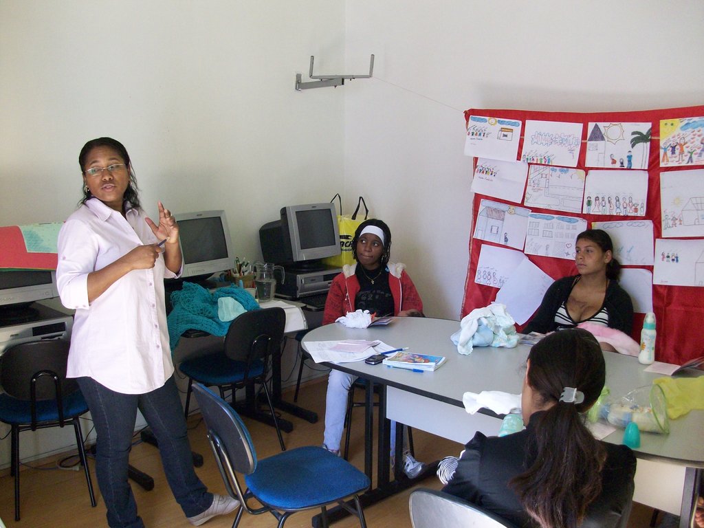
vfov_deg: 41.8
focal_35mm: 34
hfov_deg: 54.0
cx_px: 352
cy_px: 264
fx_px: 691
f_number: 2.8
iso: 160
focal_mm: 5.7
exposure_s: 1/72.9
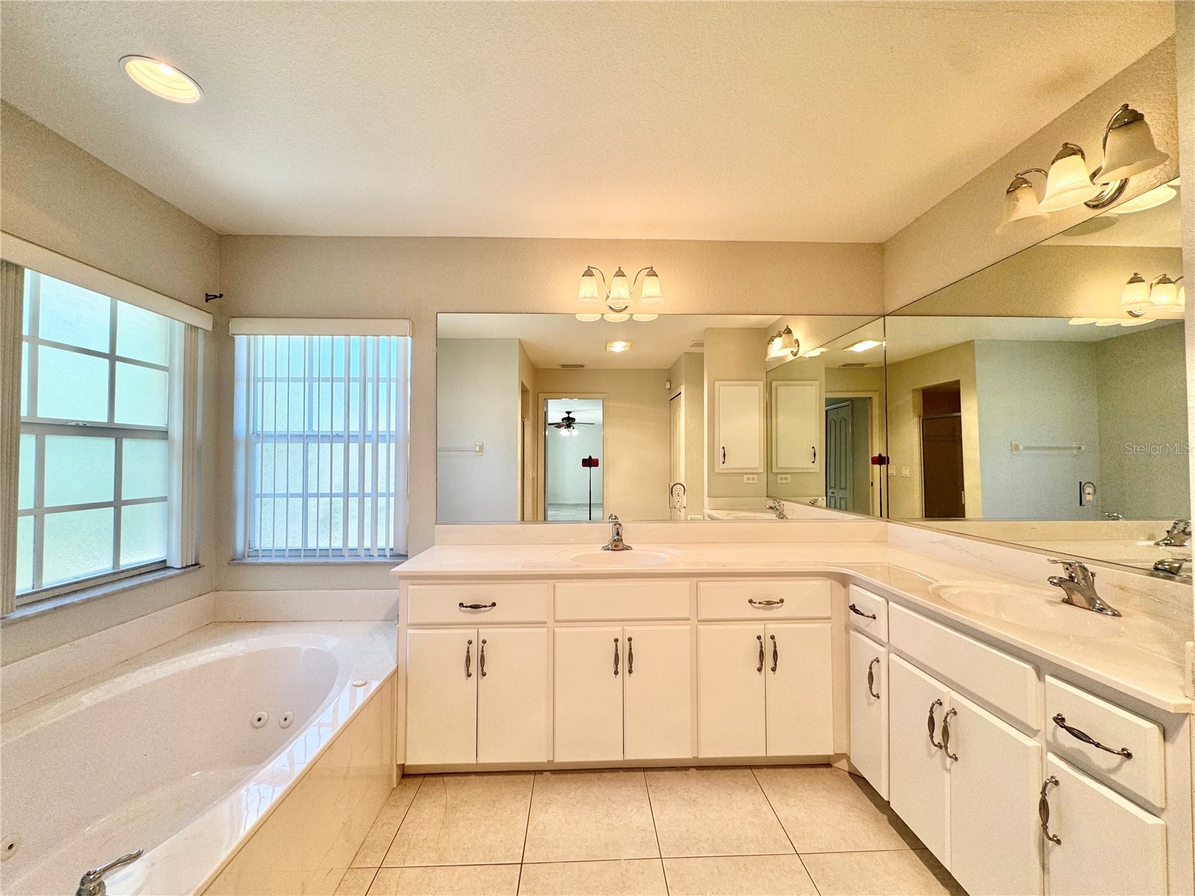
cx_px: 598
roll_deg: -0.2
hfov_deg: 102.1
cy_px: 448
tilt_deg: +0.6
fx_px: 483
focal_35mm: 14
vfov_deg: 85.7
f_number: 2.2
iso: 64
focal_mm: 2.22
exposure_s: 1/120
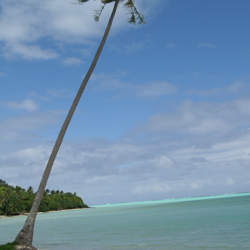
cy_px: 118
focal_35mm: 50
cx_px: 125
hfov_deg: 34.0
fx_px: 409
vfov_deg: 34.0
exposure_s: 1/640
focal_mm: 26
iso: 100
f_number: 8
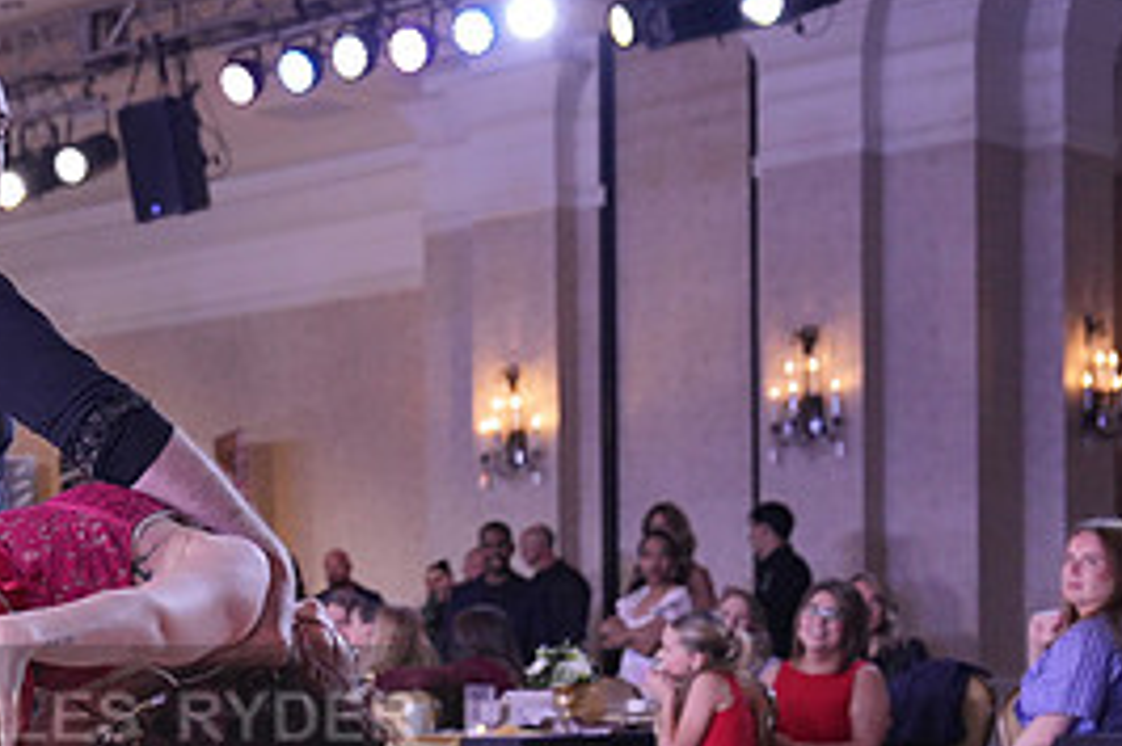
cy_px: 757
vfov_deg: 16.1
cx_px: 8
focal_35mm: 83
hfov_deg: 23.5
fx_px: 2585
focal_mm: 38
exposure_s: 1/500
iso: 3200
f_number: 4
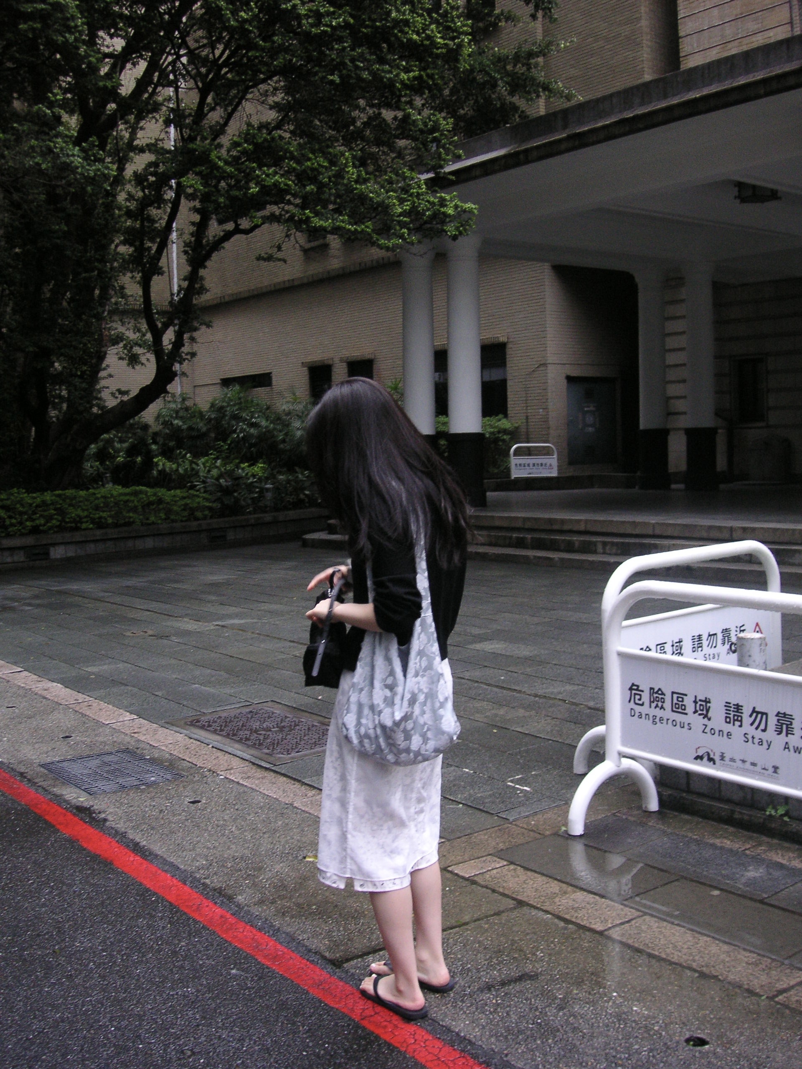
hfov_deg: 38.7
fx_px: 1143
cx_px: 401
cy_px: 534
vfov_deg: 50.1
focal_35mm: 37
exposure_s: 1/45
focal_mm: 6.1
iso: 80
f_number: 2.8
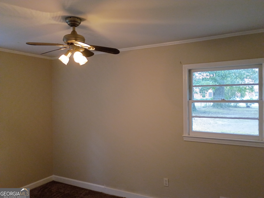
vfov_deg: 48.2
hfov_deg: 61.7
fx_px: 221
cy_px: 99
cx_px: 132
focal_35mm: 29
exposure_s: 1/40
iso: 684
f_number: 1.8
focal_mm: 4.27
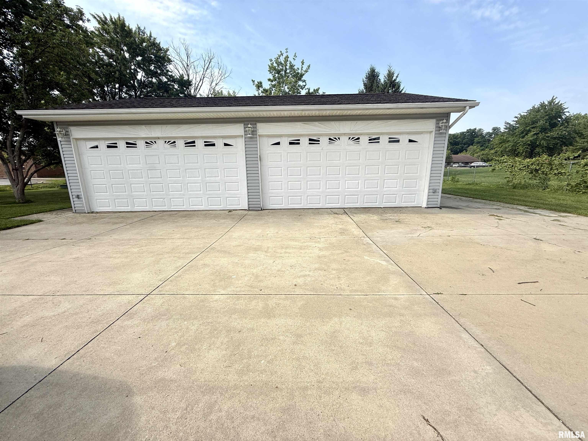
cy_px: 220
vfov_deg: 85.7
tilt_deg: -12.2
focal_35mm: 14
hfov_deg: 102.1
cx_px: 294
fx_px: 238
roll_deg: +1.0
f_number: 2.2
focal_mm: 2.22
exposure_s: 1/1145
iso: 50
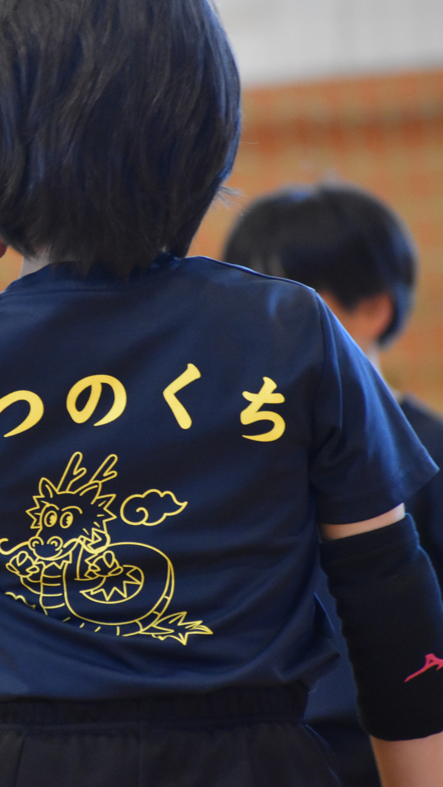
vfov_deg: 4.6
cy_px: 393
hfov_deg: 2.6
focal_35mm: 472
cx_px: -22
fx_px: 9857
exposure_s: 1/125
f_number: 5.3
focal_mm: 200
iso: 3200
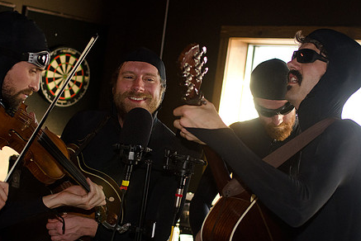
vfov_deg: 19.6
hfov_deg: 28.9
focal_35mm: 70
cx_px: 145
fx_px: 699
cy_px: 122
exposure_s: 1/160
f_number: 2.8
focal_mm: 35
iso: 1250
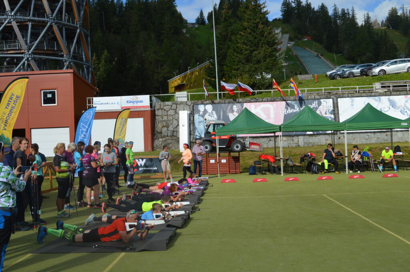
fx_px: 512
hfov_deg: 43.6
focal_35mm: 45
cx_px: 205
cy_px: 136
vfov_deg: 29.8
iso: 100
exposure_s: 1/320
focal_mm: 30
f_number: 9
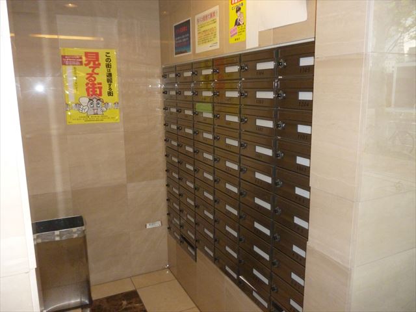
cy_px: 156
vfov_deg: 49.7
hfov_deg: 63.4
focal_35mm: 28
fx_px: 336
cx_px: 208
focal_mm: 5
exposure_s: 1/60
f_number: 3.1
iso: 500
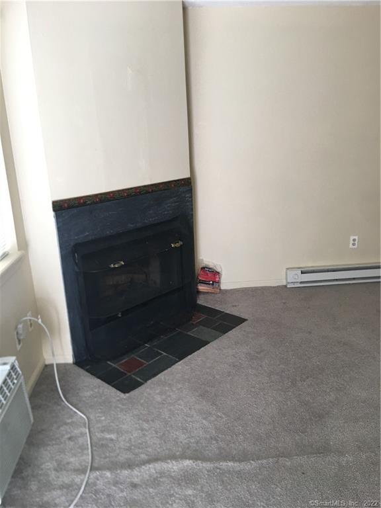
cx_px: 190
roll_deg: +1.4
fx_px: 426
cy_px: 254
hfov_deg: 48.2
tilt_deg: -15.4
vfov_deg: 61.7
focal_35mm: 29
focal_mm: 4.15
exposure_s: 1/30
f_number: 2.2
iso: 32
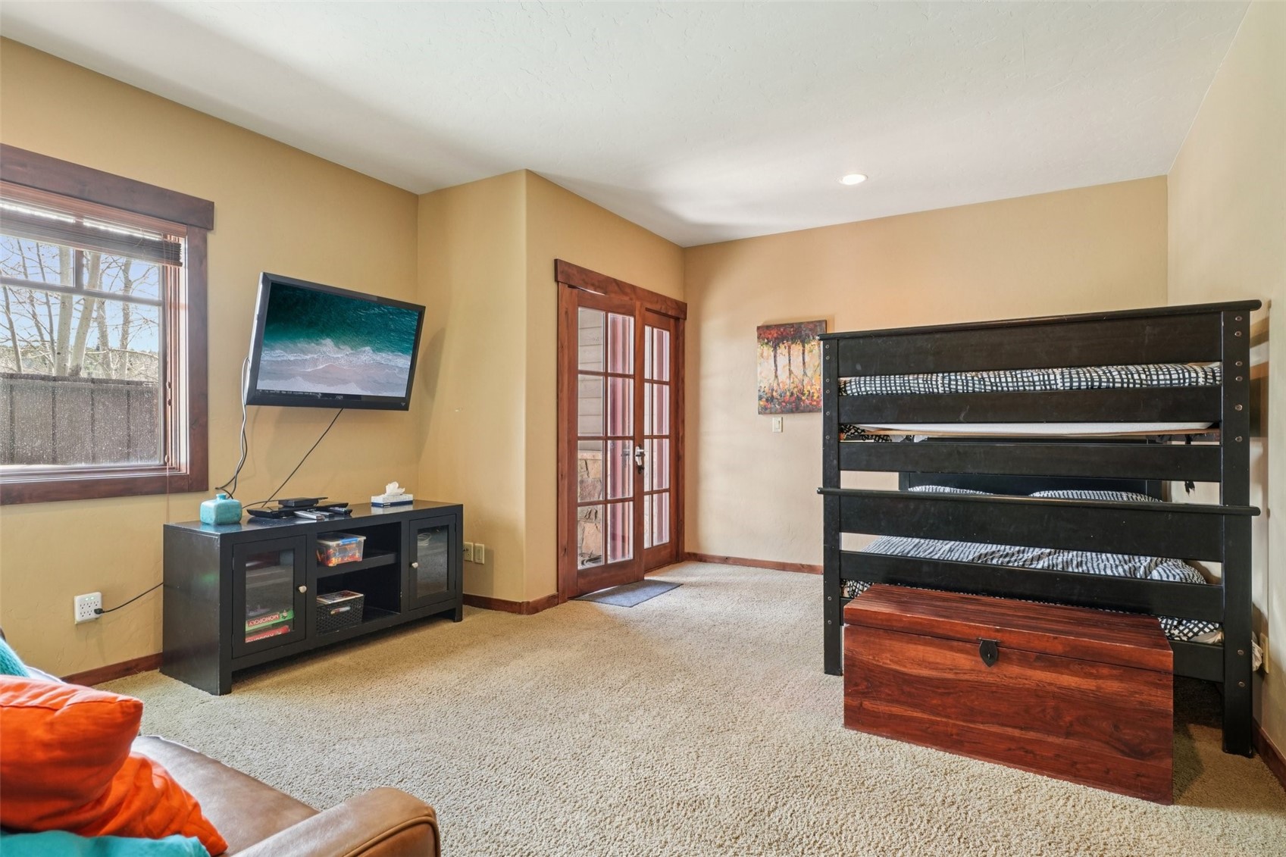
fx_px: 643
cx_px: 643
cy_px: 428
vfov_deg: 67.4
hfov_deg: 90.0
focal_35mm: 18
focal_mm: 12
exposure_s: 1/10
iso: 500
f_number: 8
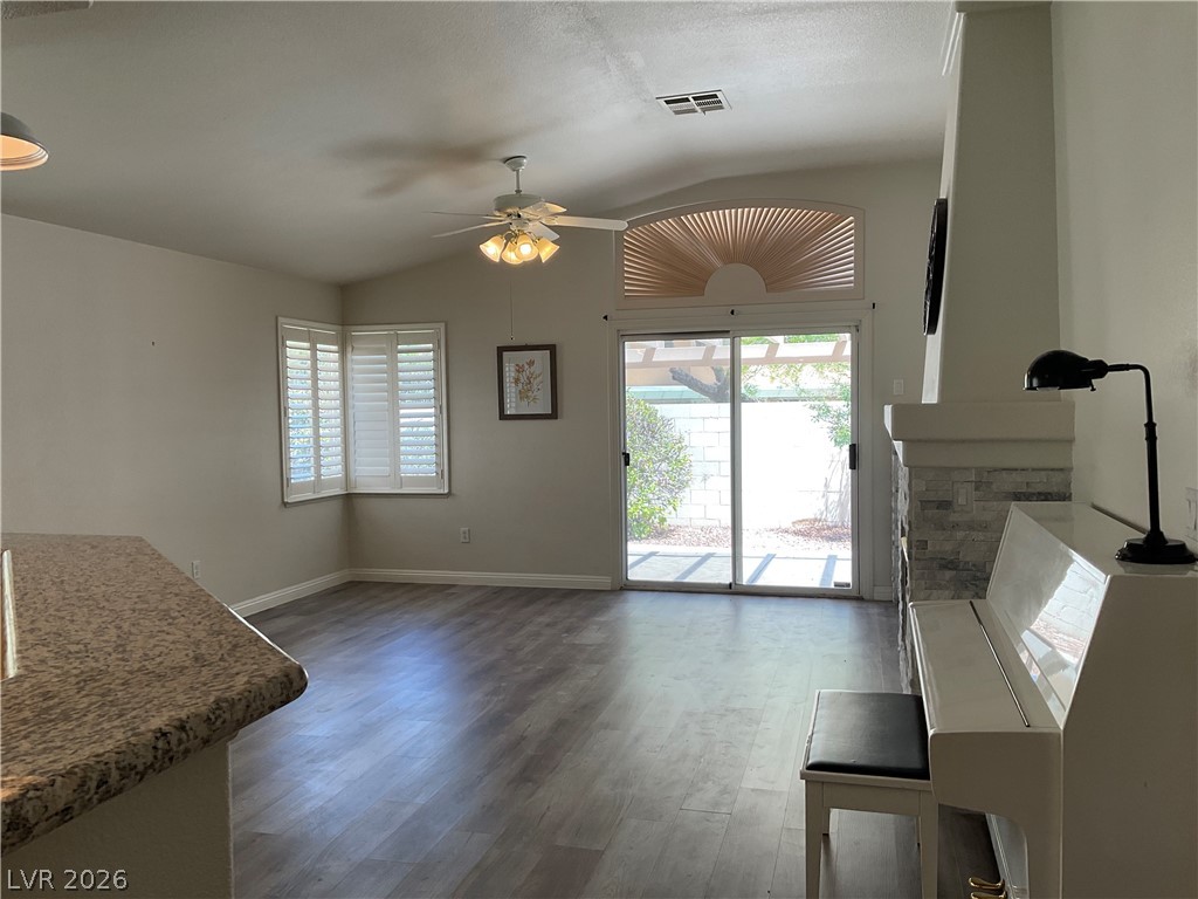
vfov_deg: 48.2
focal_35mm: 29
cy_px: 450
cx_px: 599
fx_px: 1004
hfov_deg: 61.7
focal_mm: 3
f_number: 1.8
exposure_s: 1/120
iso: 25
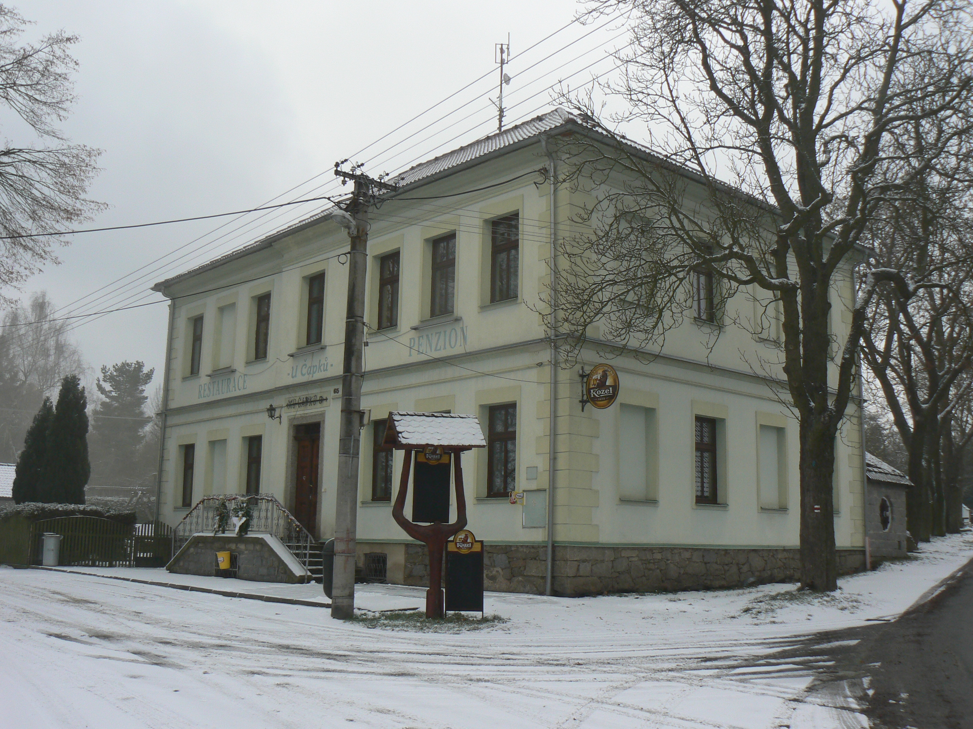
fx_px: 1012
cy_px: 364
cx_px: 486
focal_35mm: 36
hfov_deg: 51.4
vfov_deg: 39.7
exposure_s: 1/250
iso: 80
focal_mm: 6
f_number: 5.6
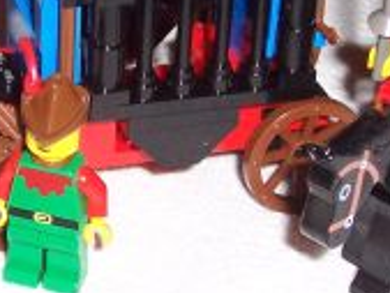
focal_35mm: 136
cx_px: 55
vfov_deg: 10.9
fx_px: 1533
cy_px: 112
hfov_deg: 14.4
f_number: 3
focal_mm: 7
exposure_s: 1/60
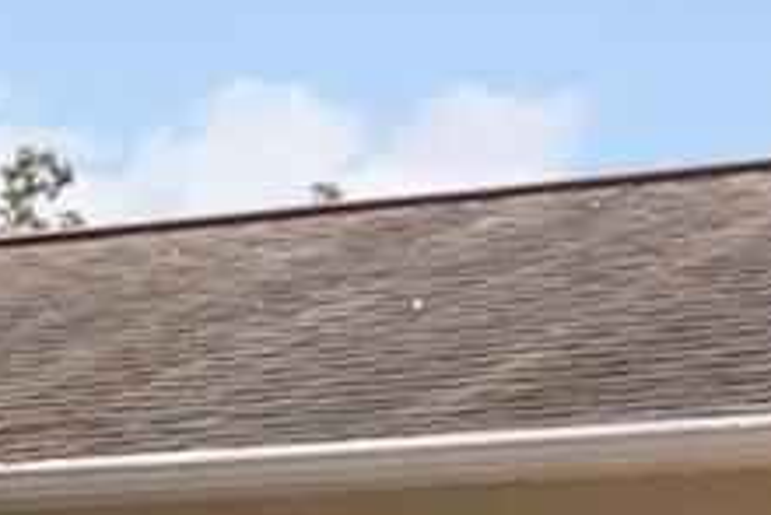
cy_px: 876
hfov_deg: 10.8
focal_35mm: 182
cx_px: -466
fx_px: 3900
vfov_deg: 7.4
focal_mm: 25
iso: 100
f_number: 8
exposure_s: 1/40
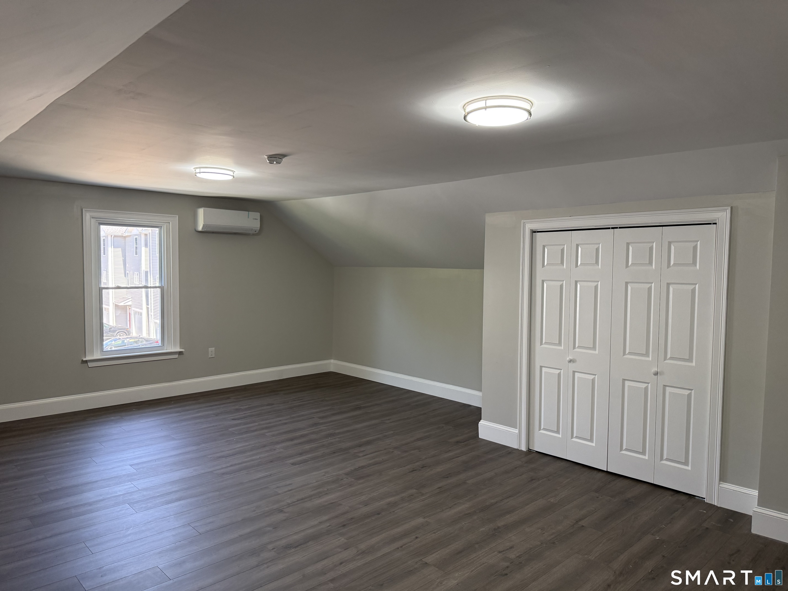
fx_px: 546
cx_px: 394
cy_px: 296
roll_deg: -1.0
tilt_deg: -3.6
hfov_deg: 71.6
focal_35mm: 24
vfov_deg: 56.8
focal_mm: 6.76
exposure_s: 1/131
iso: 200
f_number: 1.78
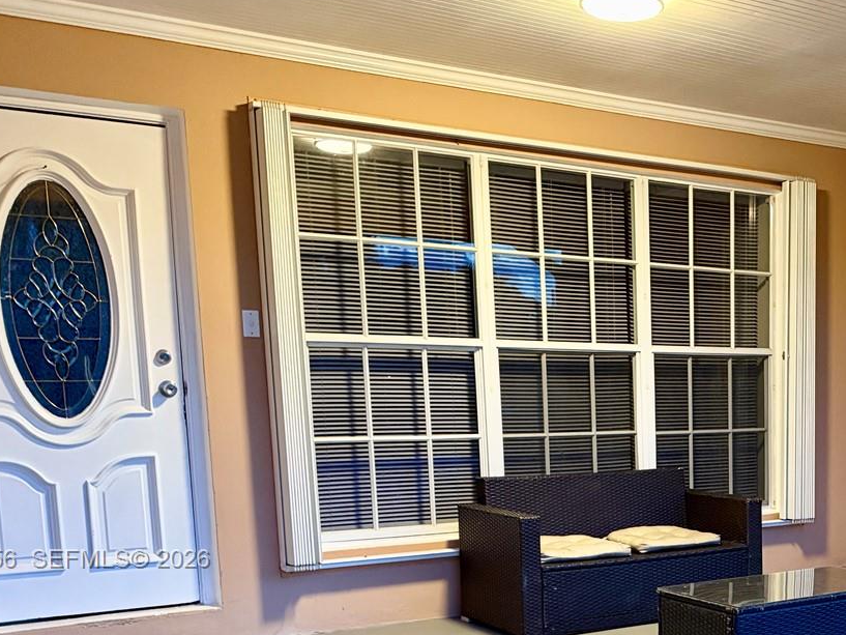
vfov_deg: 29.7
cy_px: 560
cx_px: 716
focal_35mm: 47
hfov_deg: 38.4
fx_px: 1149
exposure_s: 1/40
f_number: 1.78
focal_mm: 6.76
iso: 800
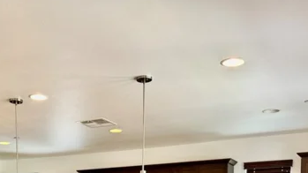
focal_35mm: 56
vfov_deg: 19.3
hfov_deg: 36.7
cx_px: 92
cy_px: 244
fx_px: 457
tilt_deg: -1.4
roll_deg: -0.4
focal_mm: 6.76
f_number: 1.78
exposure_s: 1/60
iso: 125
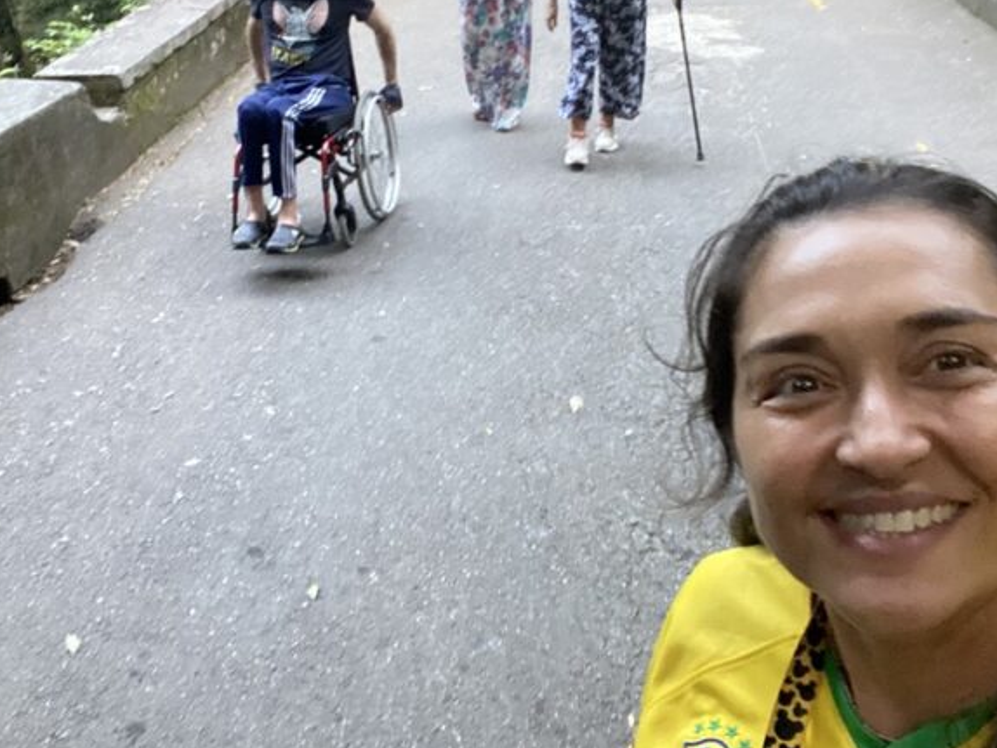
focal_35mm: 41
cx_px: 500
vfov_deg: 35.0
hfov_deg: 45.8
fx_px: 1181
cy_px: 297
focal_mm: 2.71
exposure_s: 1/45
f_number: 2.2
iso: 400
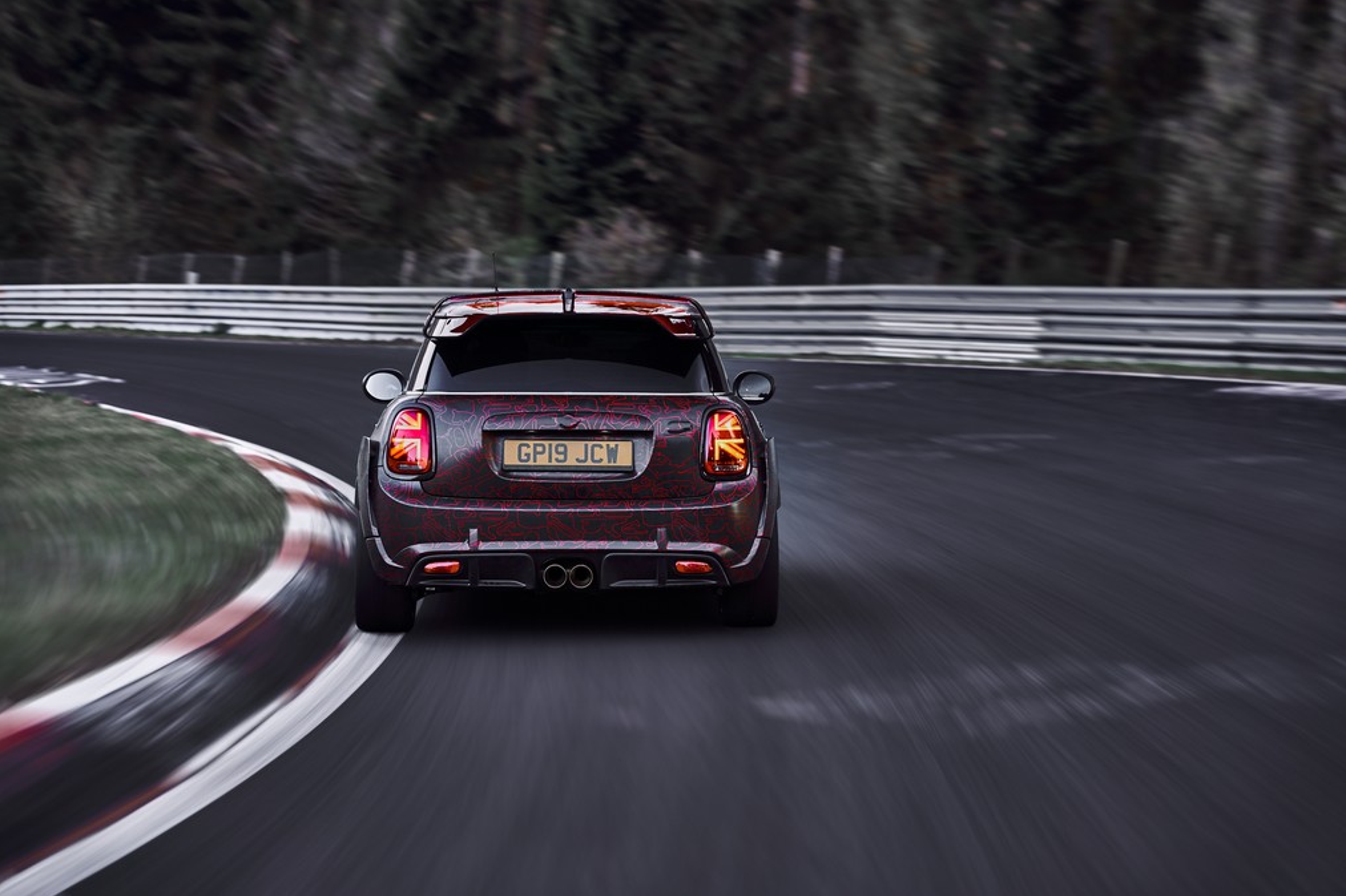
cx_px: 680
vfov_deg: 16.8
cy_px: 450
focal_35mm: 81
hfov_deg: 25.1
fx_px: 3027
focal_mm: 80
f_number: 4
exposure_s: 1/100
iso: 400
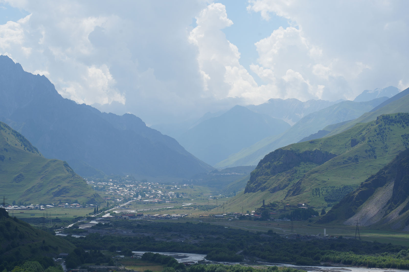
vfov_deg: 13.0
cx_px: 204
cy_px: 136
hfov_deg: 19.5
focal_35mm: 105
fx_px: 1193
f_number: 10
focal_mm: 105
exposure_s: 1/320
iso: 100
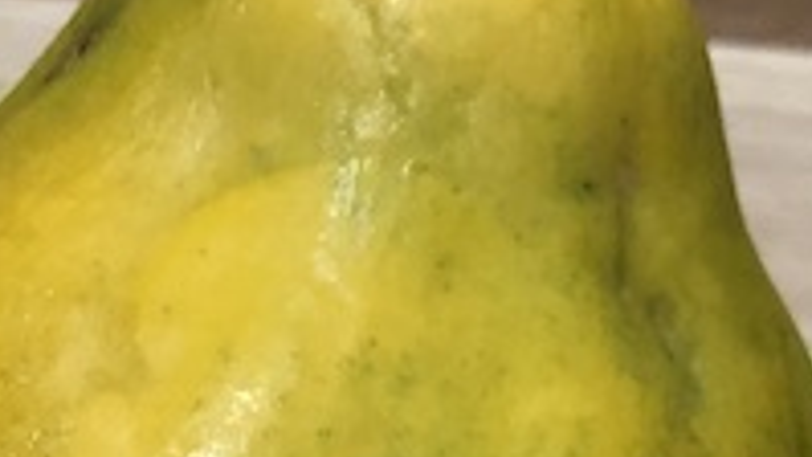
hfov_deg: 21.4
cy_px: 836
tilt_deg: -61.9
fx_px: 2110
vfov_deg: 11.4
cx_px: 118
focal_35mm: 98
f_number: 1.8
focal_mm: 4
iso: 80
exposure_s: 1/5
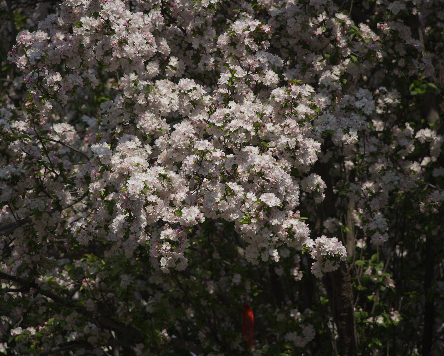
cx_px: 227
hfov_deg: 8.6
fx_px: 2970
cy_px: 178
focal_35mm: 226
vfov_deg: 6.8
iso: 125
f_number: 5.6
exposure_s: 1/640
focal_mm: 200
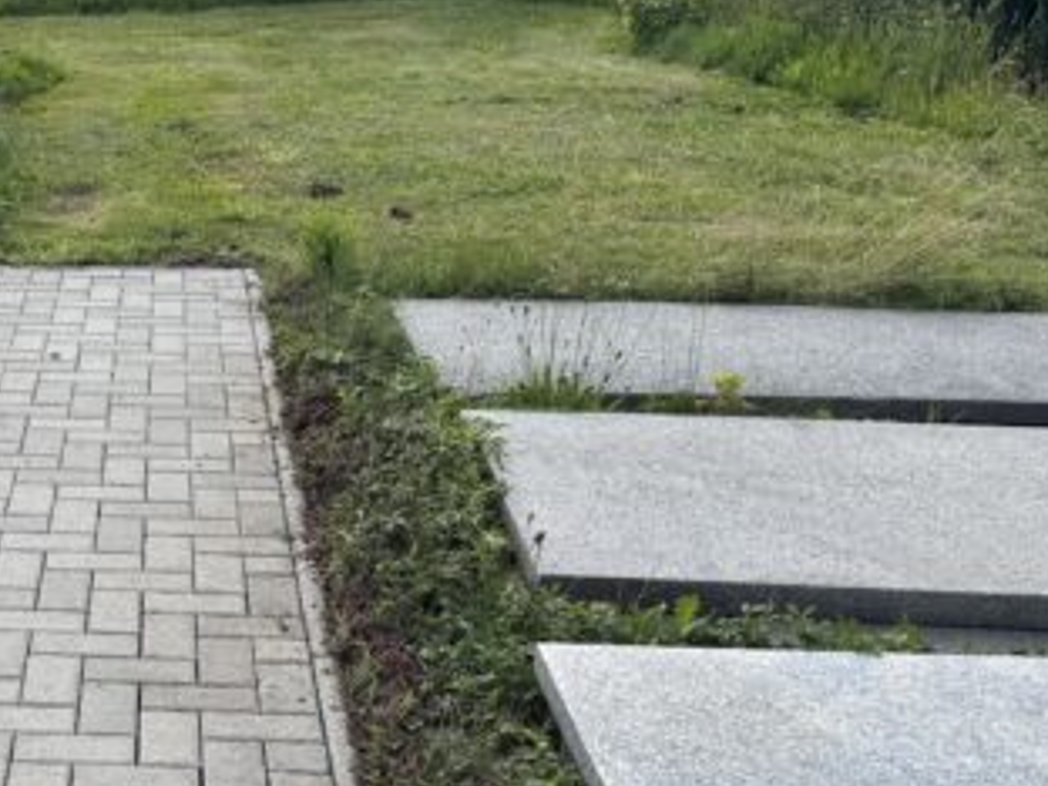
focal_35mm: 59
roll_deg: +1.8
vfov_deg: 24.7
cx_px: -7
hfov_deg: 30.3
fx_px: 1786
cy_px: 507
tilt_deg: -18.6
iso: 80
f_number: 1.78
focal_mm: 6.76
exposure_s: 1/2252
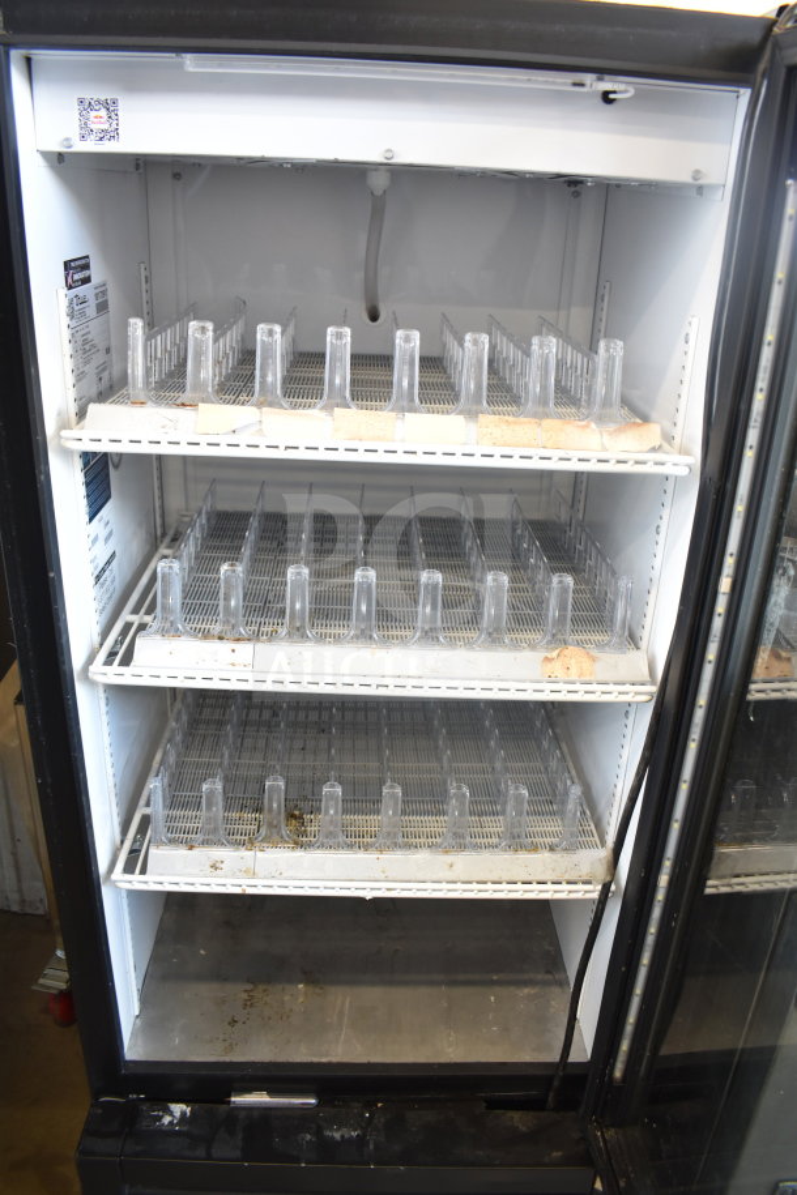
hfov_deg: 47.9
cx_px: 398
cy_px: 598
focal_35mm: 27
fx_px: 897
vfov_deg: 67.4
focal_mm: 18
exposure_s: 1/30
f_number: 3.5
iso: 720
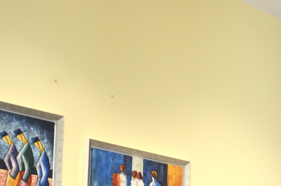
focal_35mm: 105
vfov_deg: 12.4
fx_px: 818
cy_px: 276
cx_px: 306
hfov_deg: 18.8
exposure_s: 1/60
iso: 640
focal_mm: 22
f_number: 4
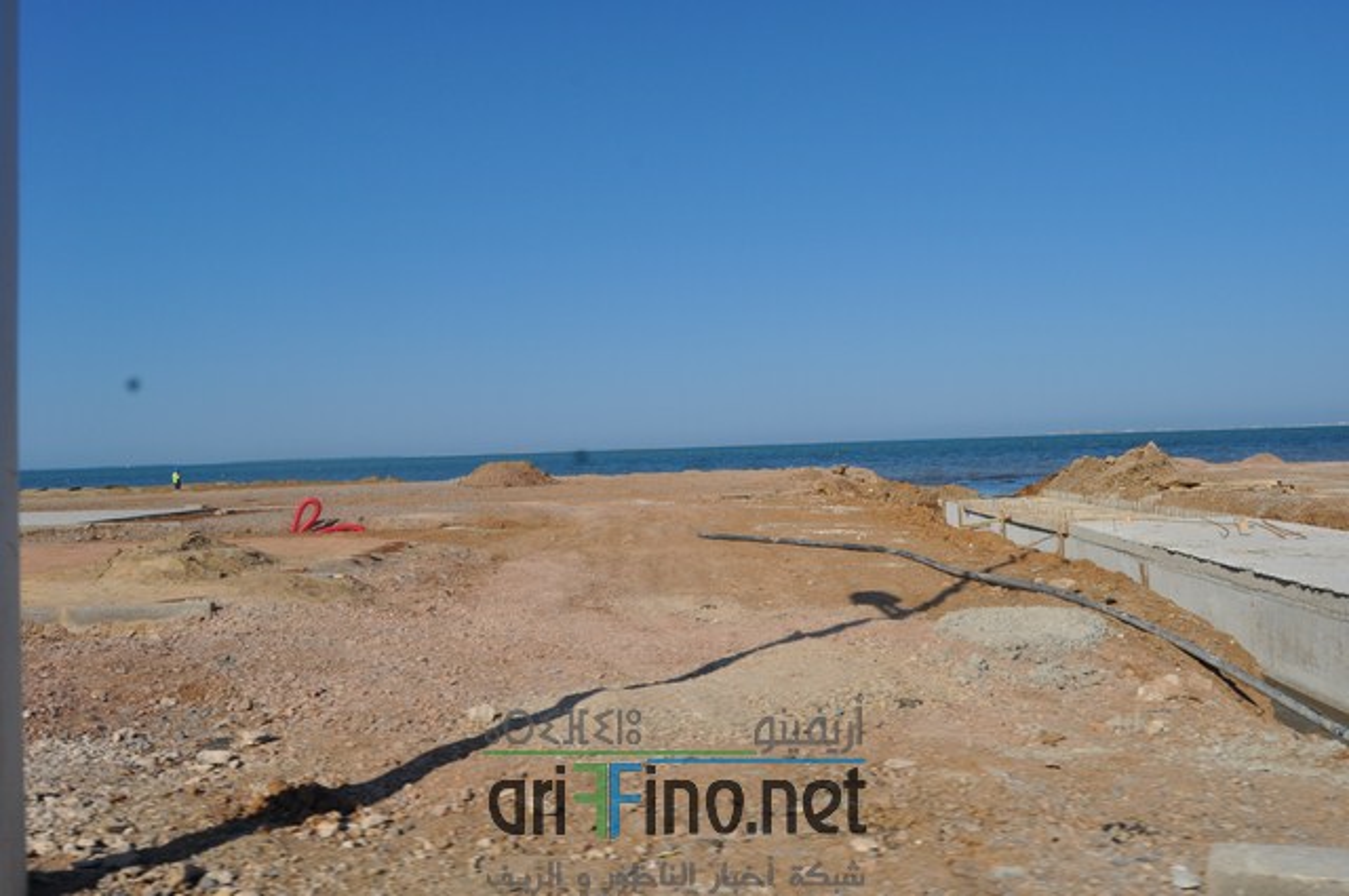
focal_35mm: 27
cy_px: 448
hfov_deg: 67.4
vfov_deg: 47.8
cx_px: 674
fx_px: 1010
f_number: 11
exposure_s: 1/500
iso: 200
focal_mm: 18
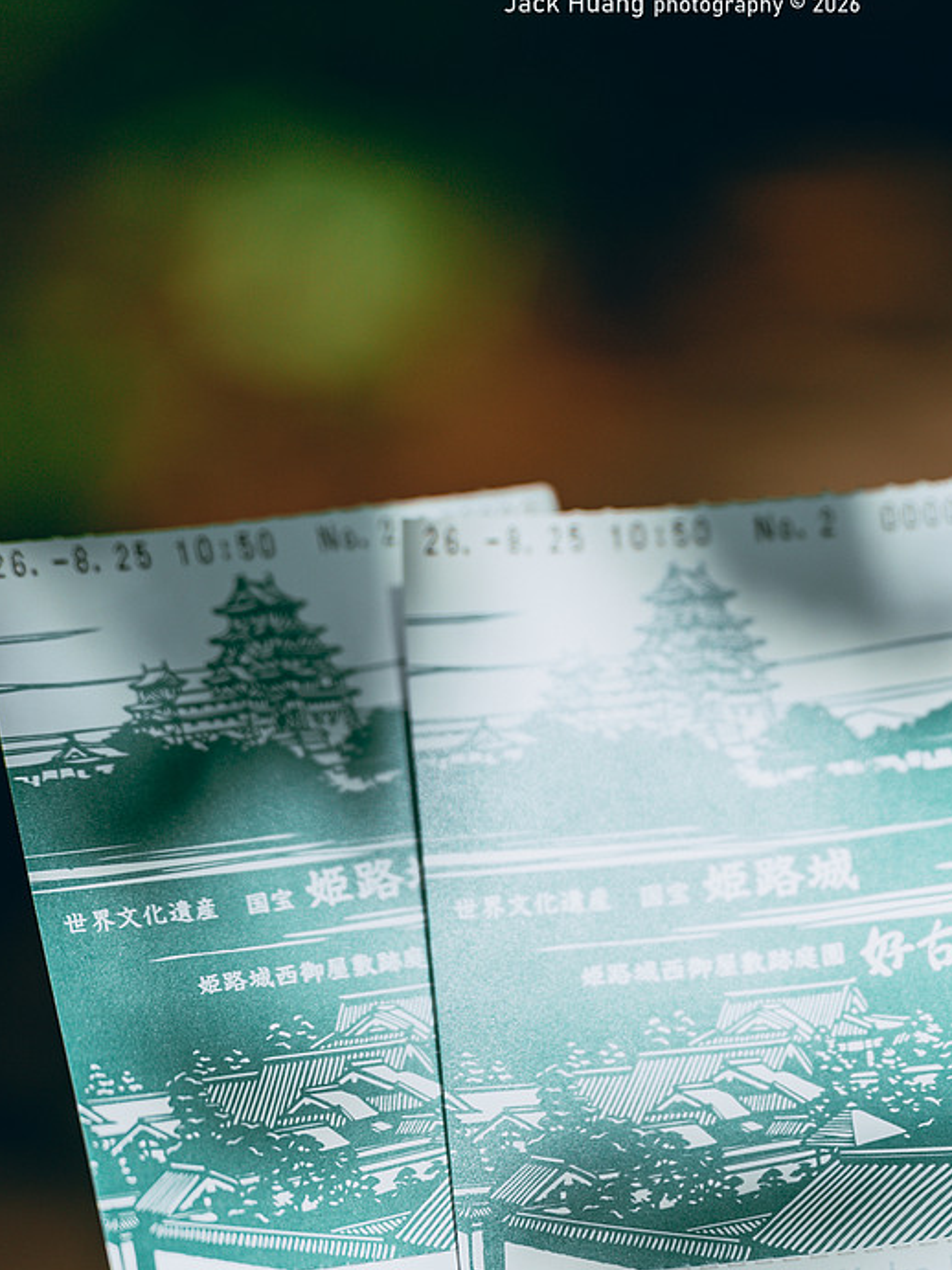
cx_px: 680
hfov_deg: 13.0
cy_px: 816
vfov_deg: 17.2
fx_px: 4182
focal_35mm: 114
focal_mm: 70
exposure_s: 1/1600
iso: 100
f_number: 2.8
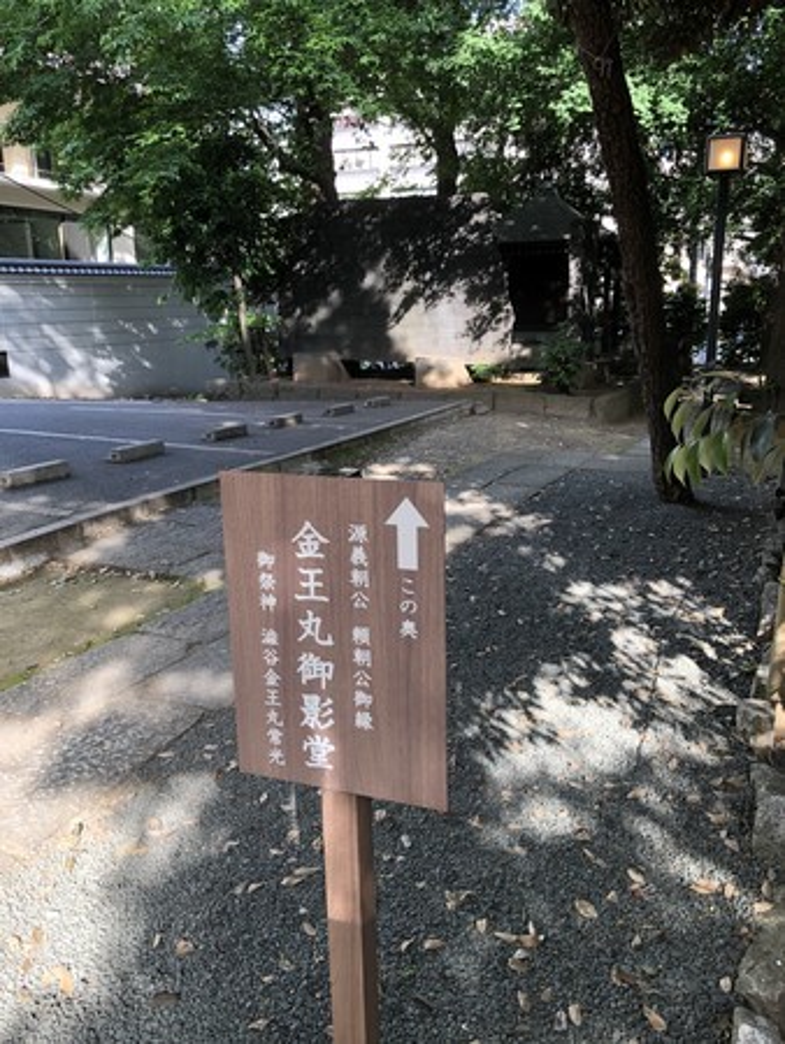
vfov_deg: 63.4
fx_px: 846
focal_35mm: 28
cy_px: 522
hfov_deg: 49.8
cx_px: 392
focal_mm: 3.99
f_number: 1.8
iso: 40
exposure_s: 1/120
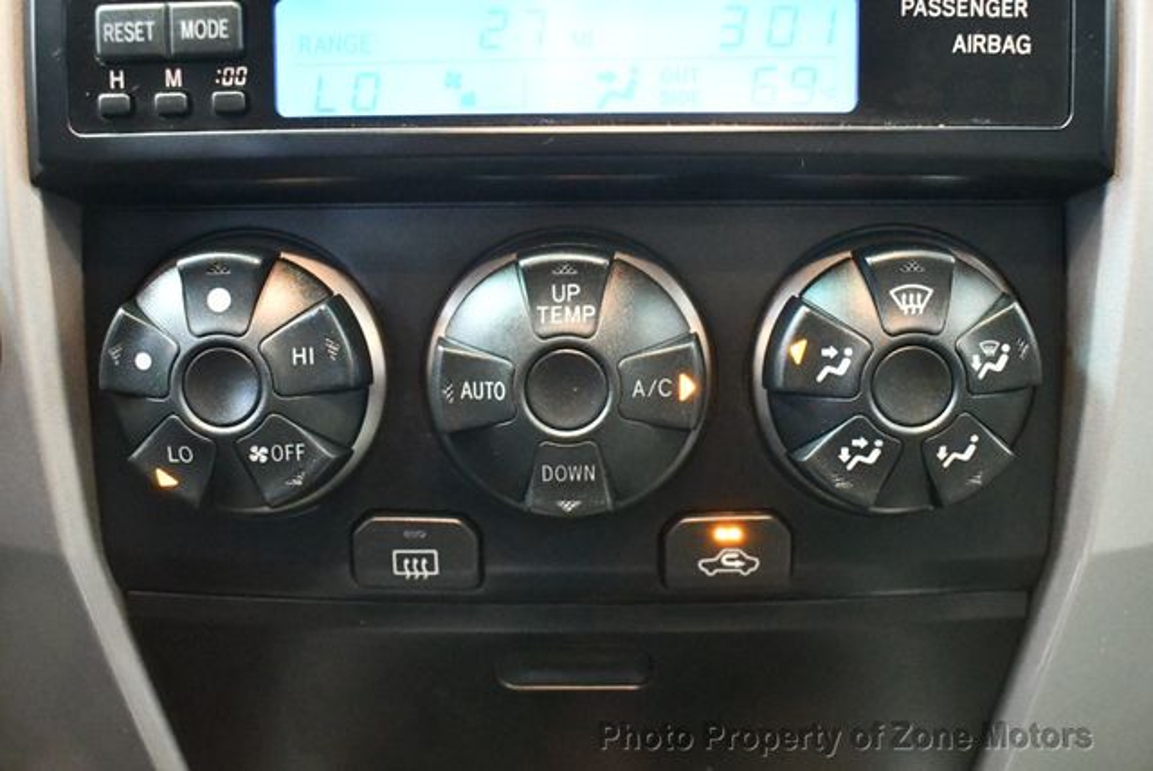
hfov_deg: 53.1
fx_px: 1154
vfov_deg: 36.9
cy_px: 386
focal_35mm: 36
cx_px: 576
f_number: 3.5
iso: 12800
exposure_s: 1/25
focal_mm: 18
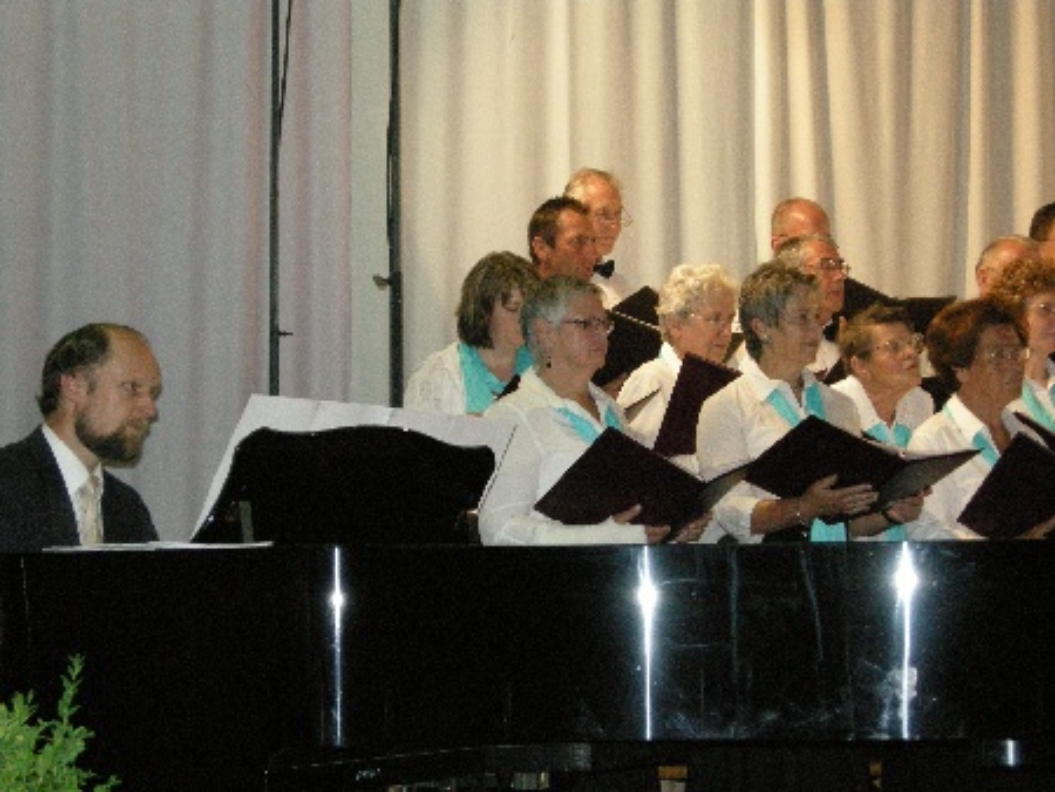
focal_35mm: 89
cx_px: 528
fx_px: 2714
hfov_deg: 22.0
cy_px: 396
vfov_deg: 16.6
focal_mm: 18.6
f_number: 4.3
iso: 562
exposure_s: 1/60
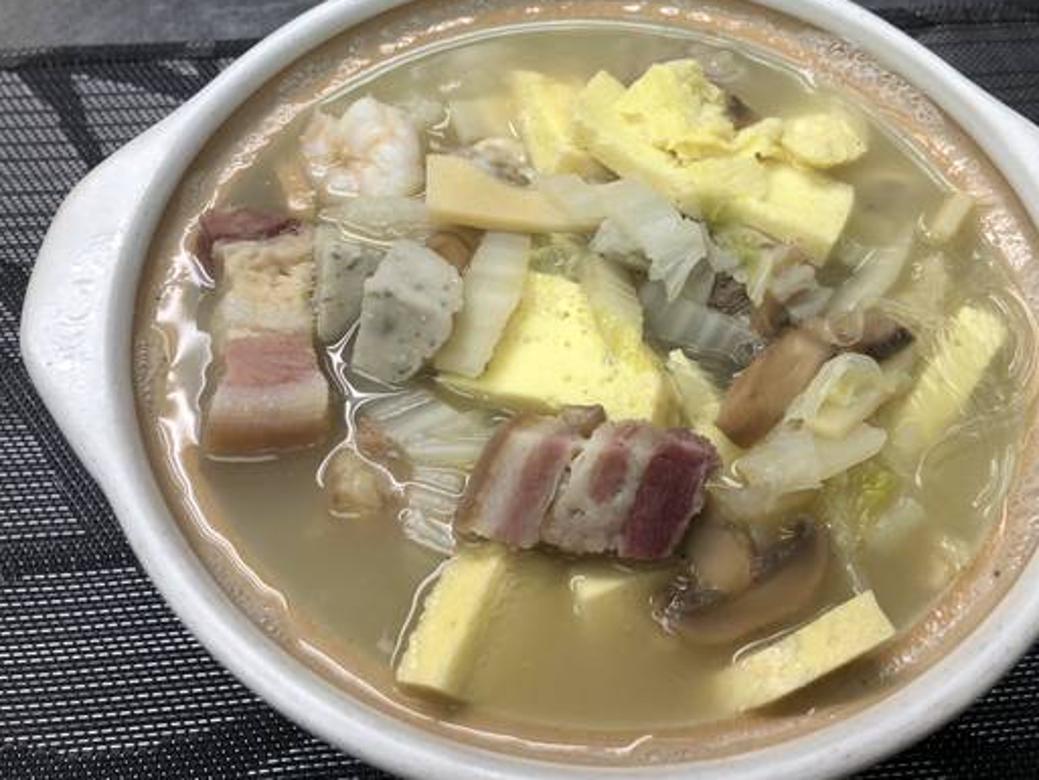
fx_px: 961
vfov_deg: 44.1
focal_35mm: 32
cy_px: 355
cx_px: 565
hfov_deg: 56.7
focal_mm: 4
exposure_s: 1/120
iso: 50
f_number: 1.8
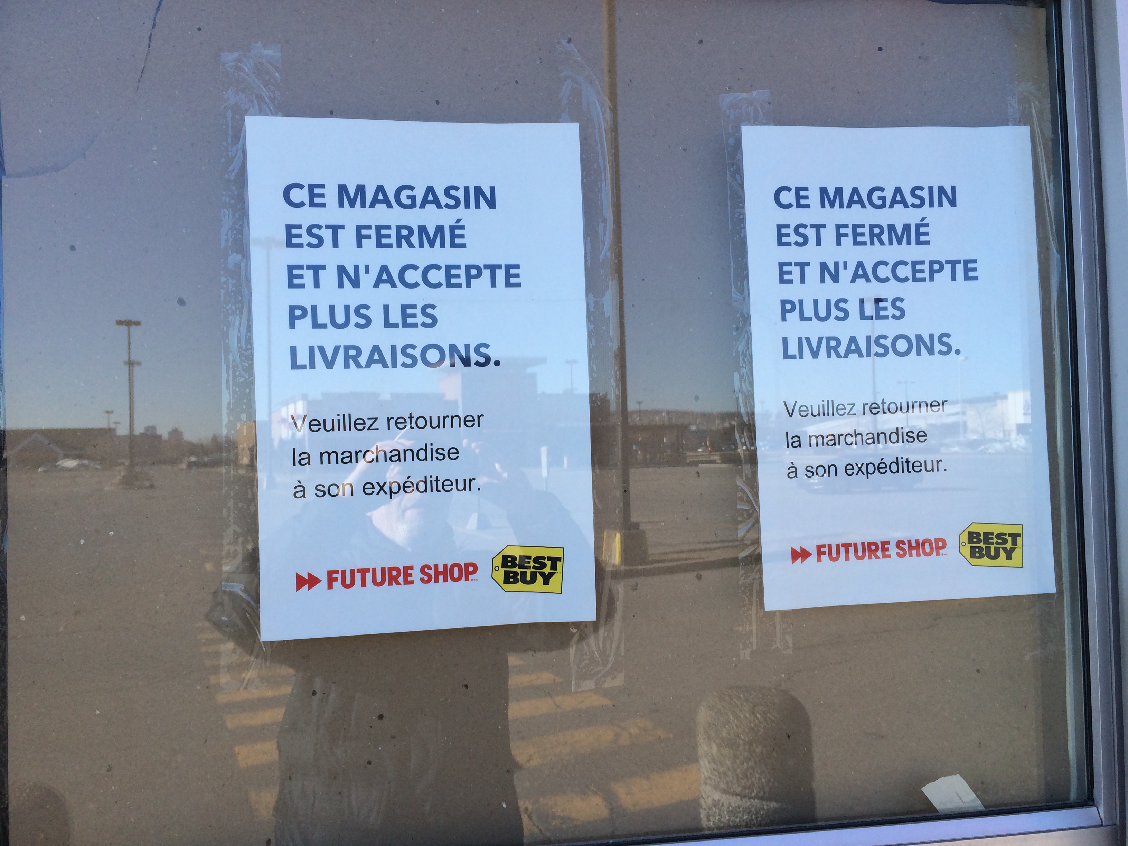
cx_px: 564
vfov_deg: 46.8
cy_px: 423
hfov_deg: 60.0
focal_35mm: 30
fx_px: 978
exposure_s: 1/733
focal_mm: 4.12
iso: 32
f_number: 2.2
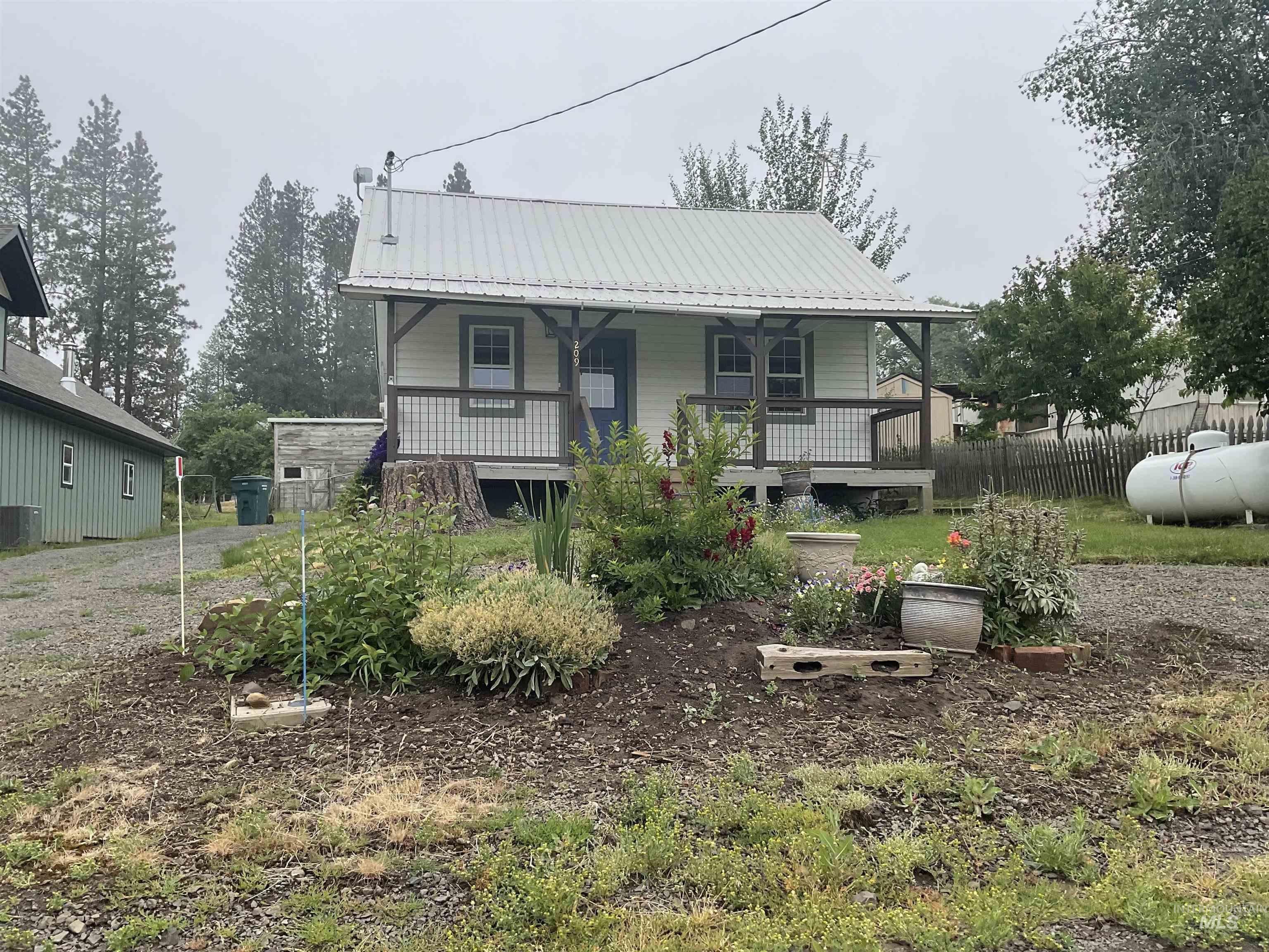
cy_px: 476
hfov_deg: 61.7
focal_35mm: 29
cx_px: 634
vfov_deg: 48.2
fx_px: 1063
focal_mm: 3
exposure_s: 1/855
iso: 16
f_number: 1.8
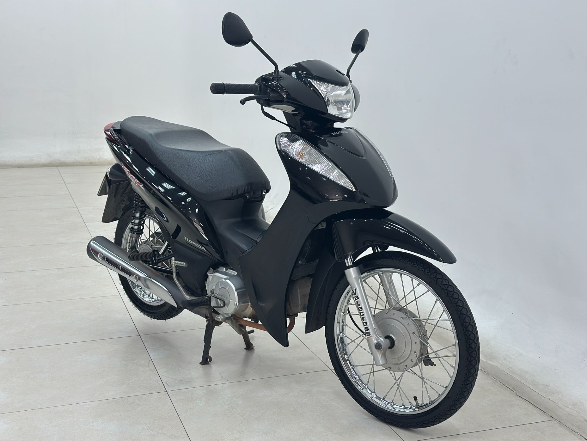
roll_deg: -0.5
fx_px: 814
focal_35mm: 48
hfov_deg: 39.7
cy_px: 220
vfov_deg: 30.3
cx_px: 294
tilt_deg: -11.2
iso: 200
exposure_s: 1/120
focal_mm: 6.86
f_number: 1.78
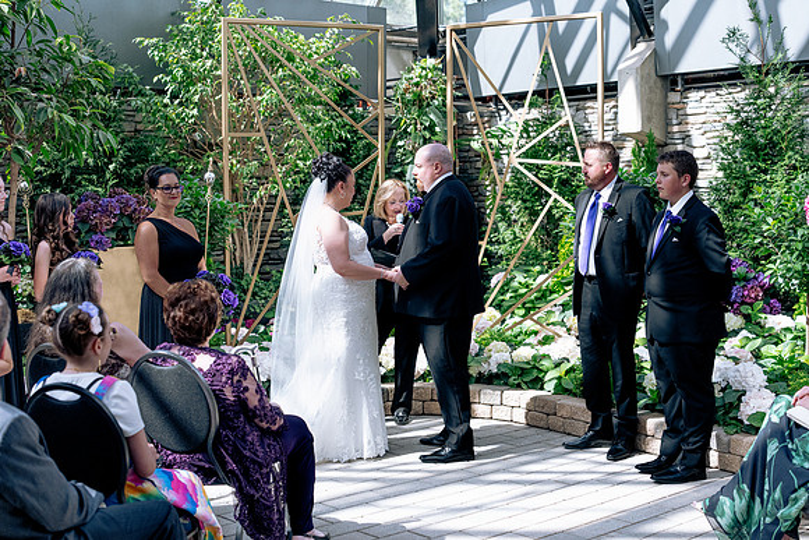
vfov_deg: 27.0
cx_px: 404
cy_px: 270
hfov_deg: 39.6
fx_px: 1124
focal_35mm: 50
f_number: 3.2
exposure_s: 1/3200
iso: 640
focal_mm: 50
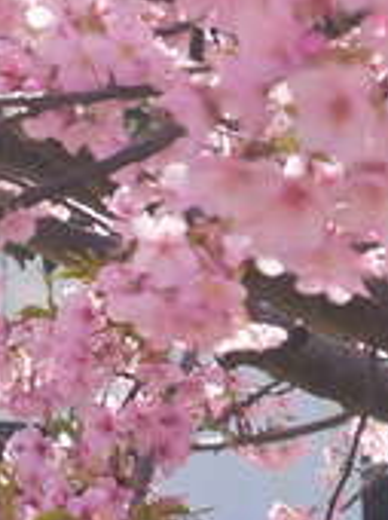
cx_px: -440
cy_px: -1282
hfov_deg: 3.2
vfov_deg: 4.2
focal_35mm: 453
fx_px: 6787
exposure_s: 1/1000
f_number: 5.6
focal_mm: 32
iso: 250
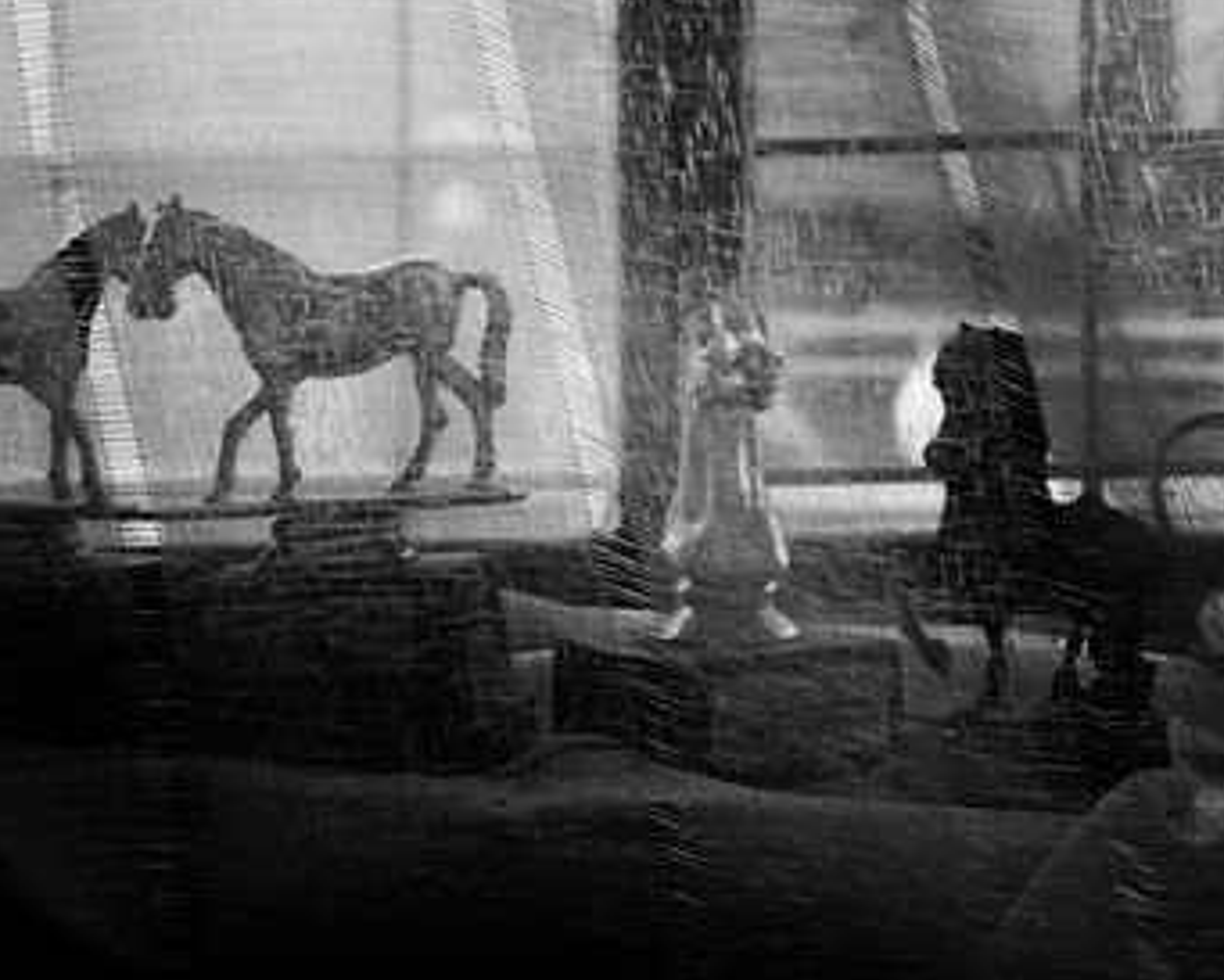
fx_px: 2790
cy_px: 334
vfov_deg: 19.9
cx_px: 765
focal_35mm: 77
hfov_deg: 24.7
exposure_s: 1/80
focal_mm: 35
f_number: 8
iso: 320
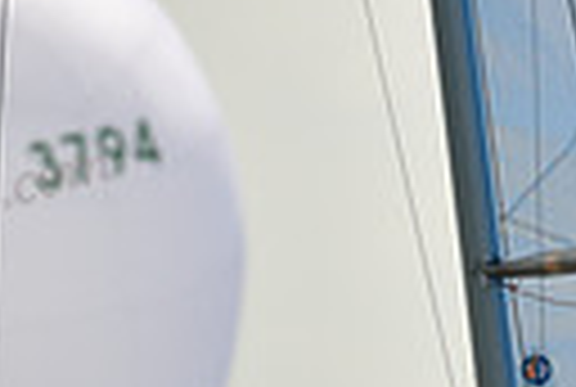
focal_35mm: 1084
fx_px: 17384
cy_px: 817
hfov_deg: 1.9
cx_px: 346
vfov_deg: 1.3
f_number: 6.3
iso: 250
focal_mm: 240
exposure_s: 1/1600
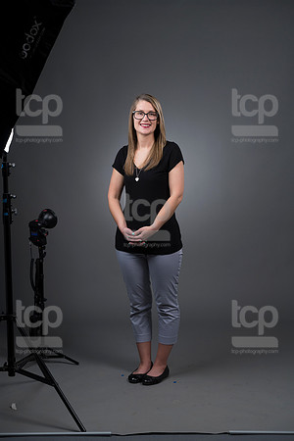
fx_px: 980
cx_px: 147
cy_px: 220
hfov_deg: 17.1
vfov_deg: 25.4
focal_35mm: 80
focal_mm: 80
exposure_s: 1/250
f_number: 5.6
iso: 160
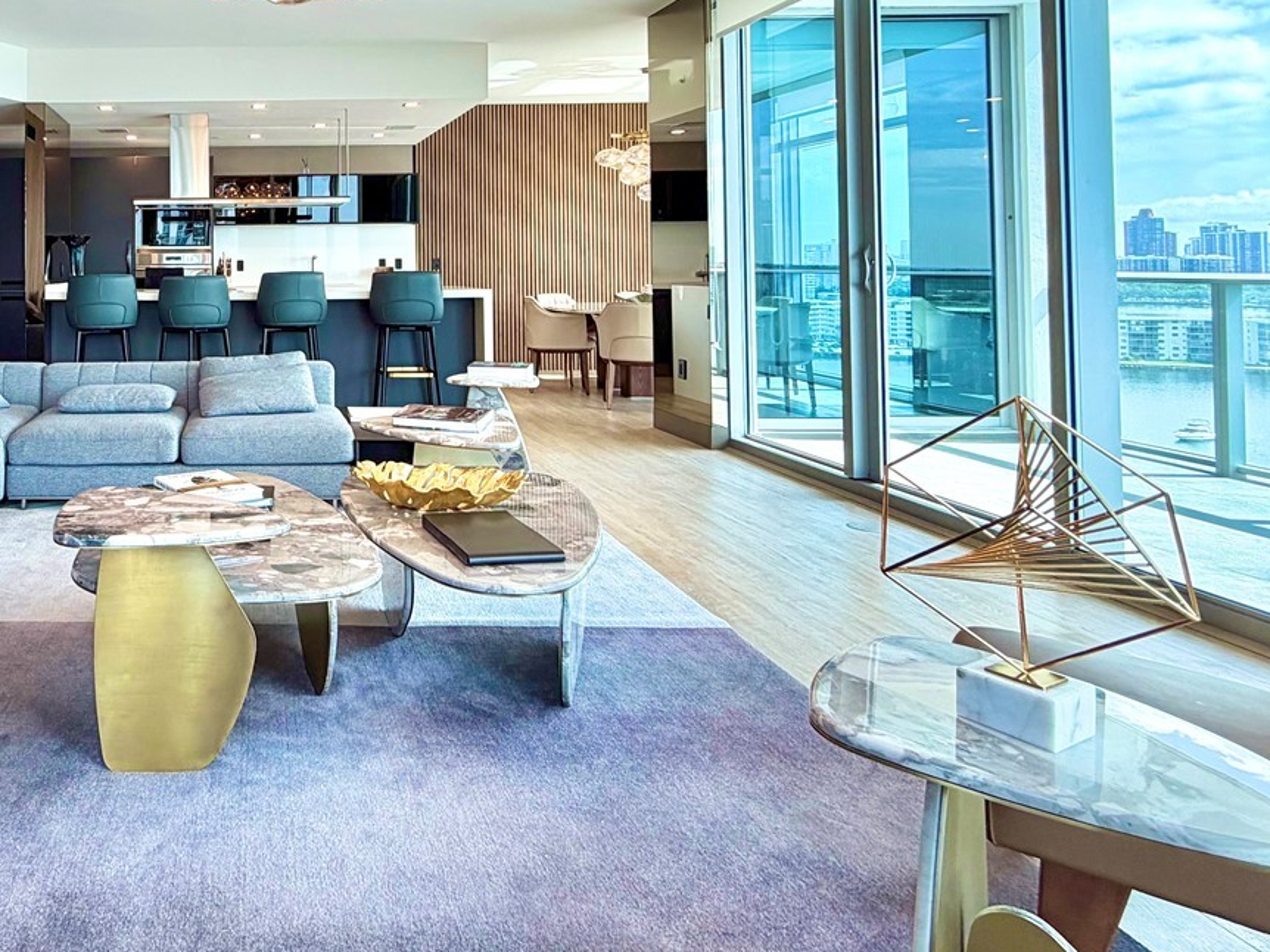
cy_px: 242
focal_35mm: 26
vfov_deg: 50.9
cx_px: 212
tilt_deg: +0.9
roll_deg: +0.8
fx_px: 954
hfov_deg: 60.5
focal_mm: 2.22
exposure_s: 1/120
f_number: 2.2
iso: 40
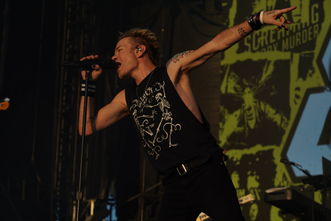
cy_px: 110
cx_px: 166
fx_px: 965
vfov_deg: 13.0
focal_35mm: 105
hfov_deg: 19.5
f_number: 8
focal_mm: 105
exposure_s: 1/500
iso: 100
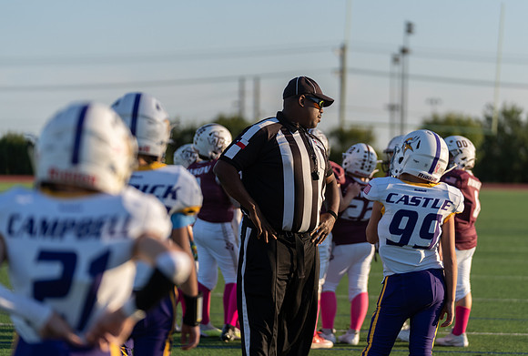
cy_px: 160
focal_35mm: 152
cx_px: 295
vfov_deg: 9.1
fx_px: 2241
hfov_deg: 13.4
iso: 125
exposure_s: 1/1250
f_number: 2.8
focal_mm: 137
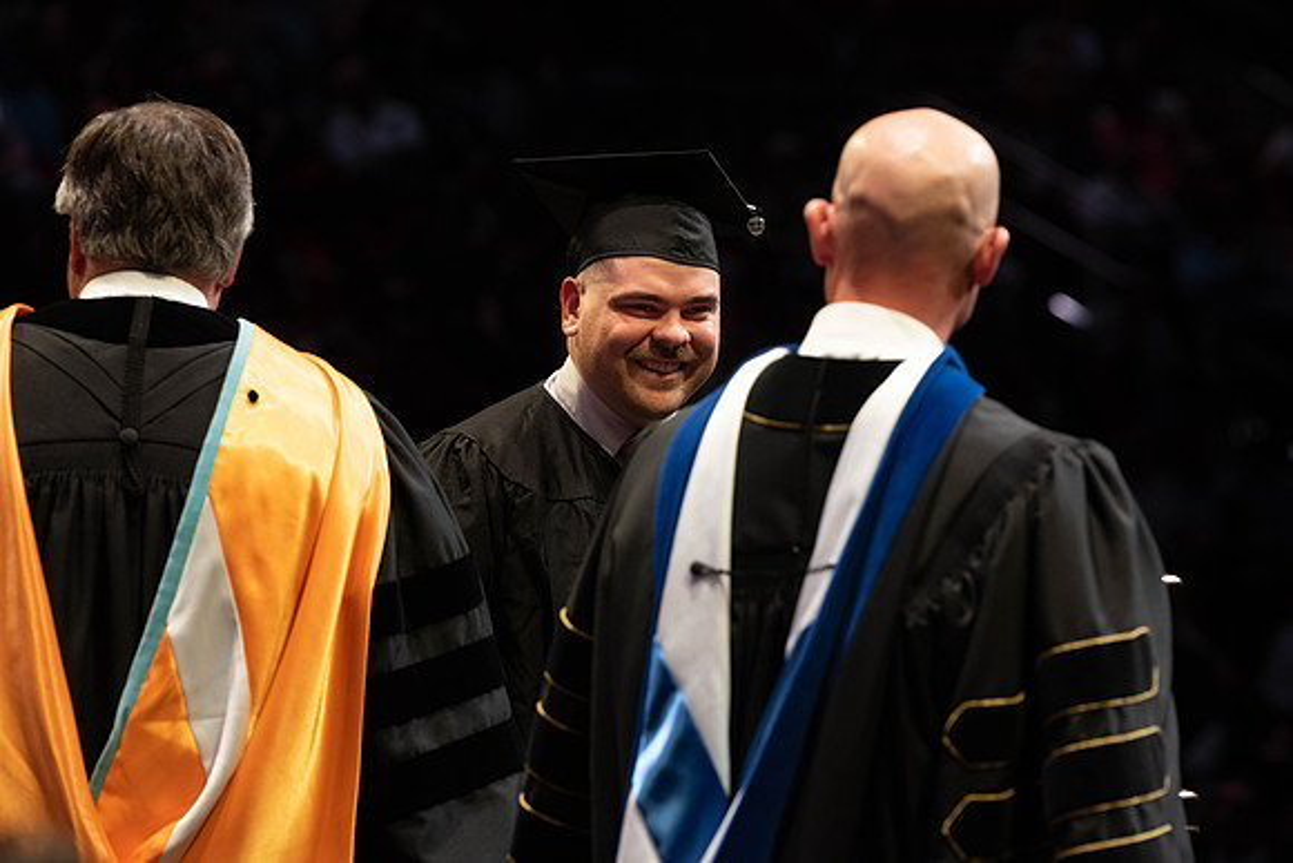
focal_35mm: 179
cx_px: 702
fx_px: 6439
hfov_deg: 11.5
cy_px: 394
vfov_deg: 7.7
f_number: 4.5
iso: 1600
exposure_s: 1/320
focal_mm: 165
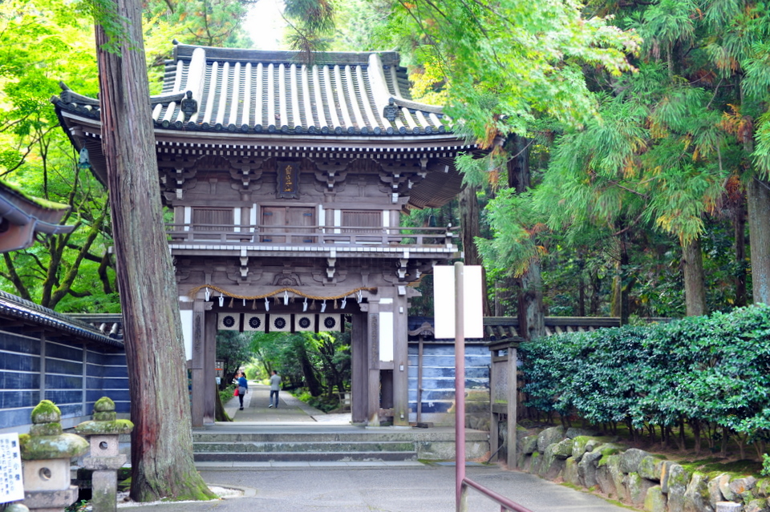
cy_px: 256
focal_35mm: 50
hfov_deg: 39.6
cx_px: 385
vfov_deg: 27.0
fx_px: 1069
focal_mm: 50
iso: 200
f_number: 3.5
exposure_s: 1/50
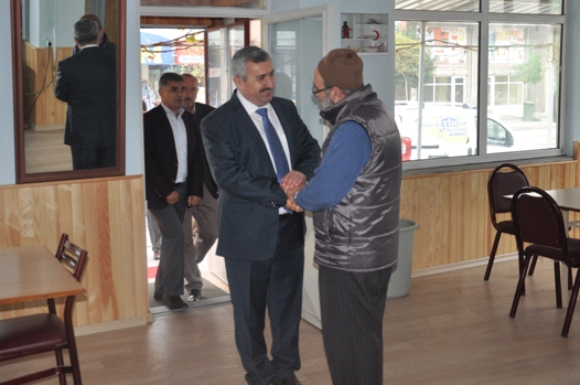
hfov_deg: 43.1
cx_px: 260
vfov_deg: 29.3
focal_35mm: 46
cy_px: 157
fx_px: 734
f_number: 4
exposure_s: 1/125
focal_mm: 25
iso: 720
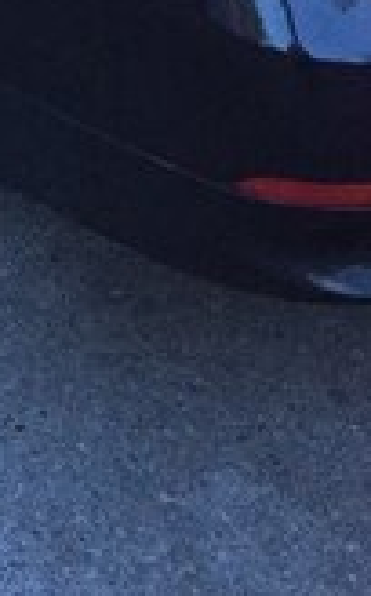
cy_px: -229
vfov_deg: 20.0
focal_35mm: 93
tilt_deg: -20.1
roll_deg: -1.6
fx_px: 1510
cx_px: -116
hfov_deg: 13.5
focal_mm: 4.15
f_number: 2.2
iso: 320
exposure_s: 1/25
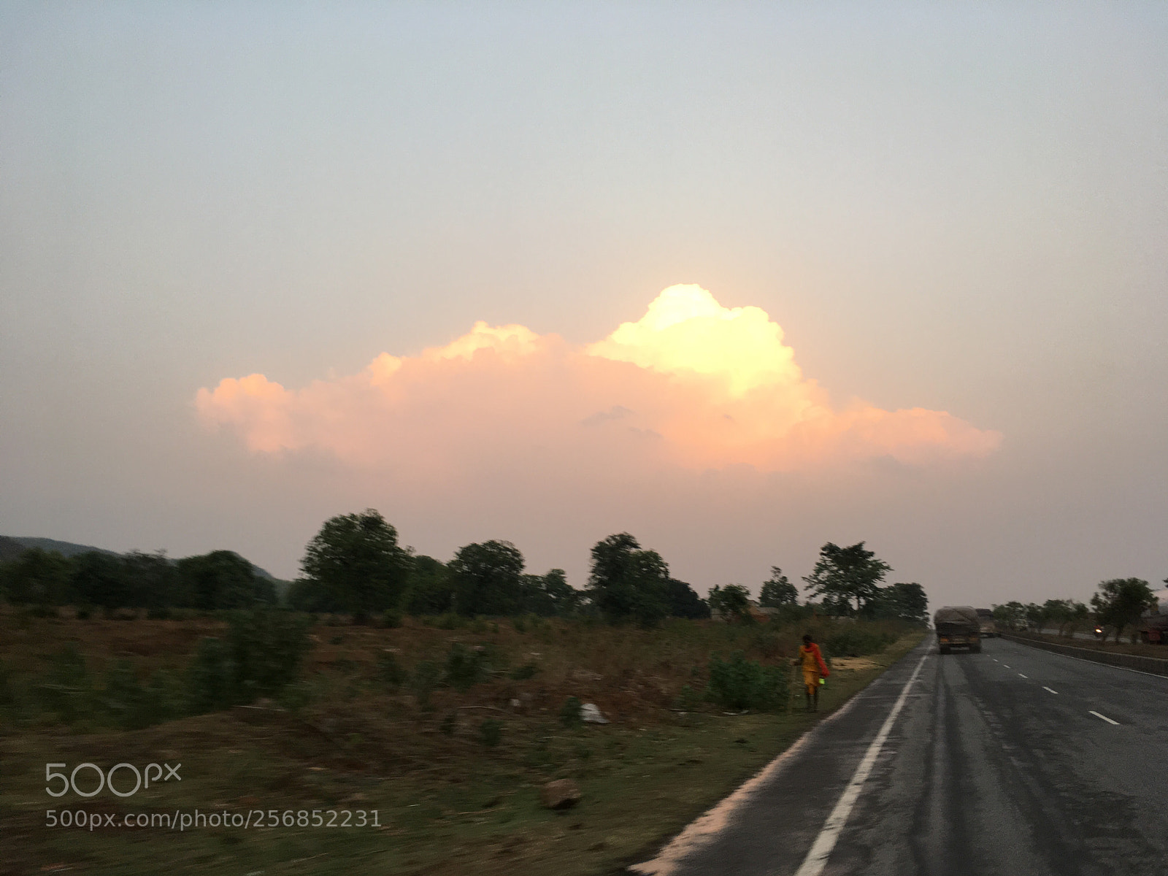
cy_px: 438
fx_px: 979
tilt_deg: +12.5
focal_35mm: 29
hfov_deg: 61.7
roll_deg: +1.4
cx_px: 584
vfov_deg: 48.2
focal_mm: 4.15
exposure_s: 1/100
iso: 40
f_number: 2.2
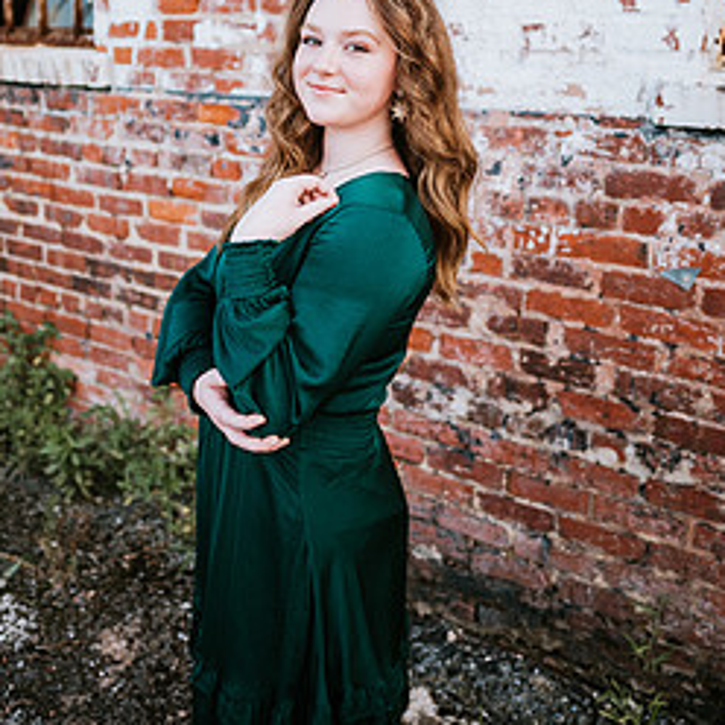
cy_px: 193
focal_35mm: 37
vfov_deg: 43.7
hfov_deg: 44.9
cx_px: 336
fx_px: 877
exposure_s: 1/400
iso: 100
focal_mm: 24
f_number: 2
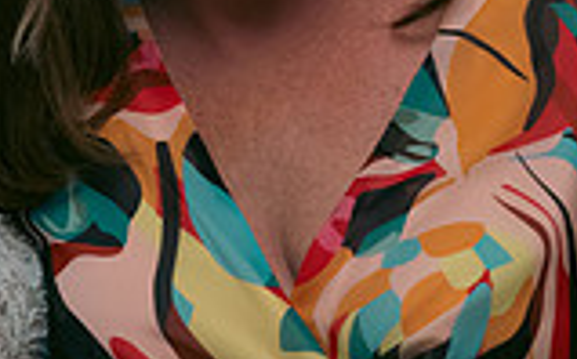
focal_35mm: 149
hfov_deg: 13.9
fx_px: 2341
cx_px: 33
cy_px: 34
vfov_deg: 8.7
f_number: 3.5
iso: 800
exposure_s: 1/160
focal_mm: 40
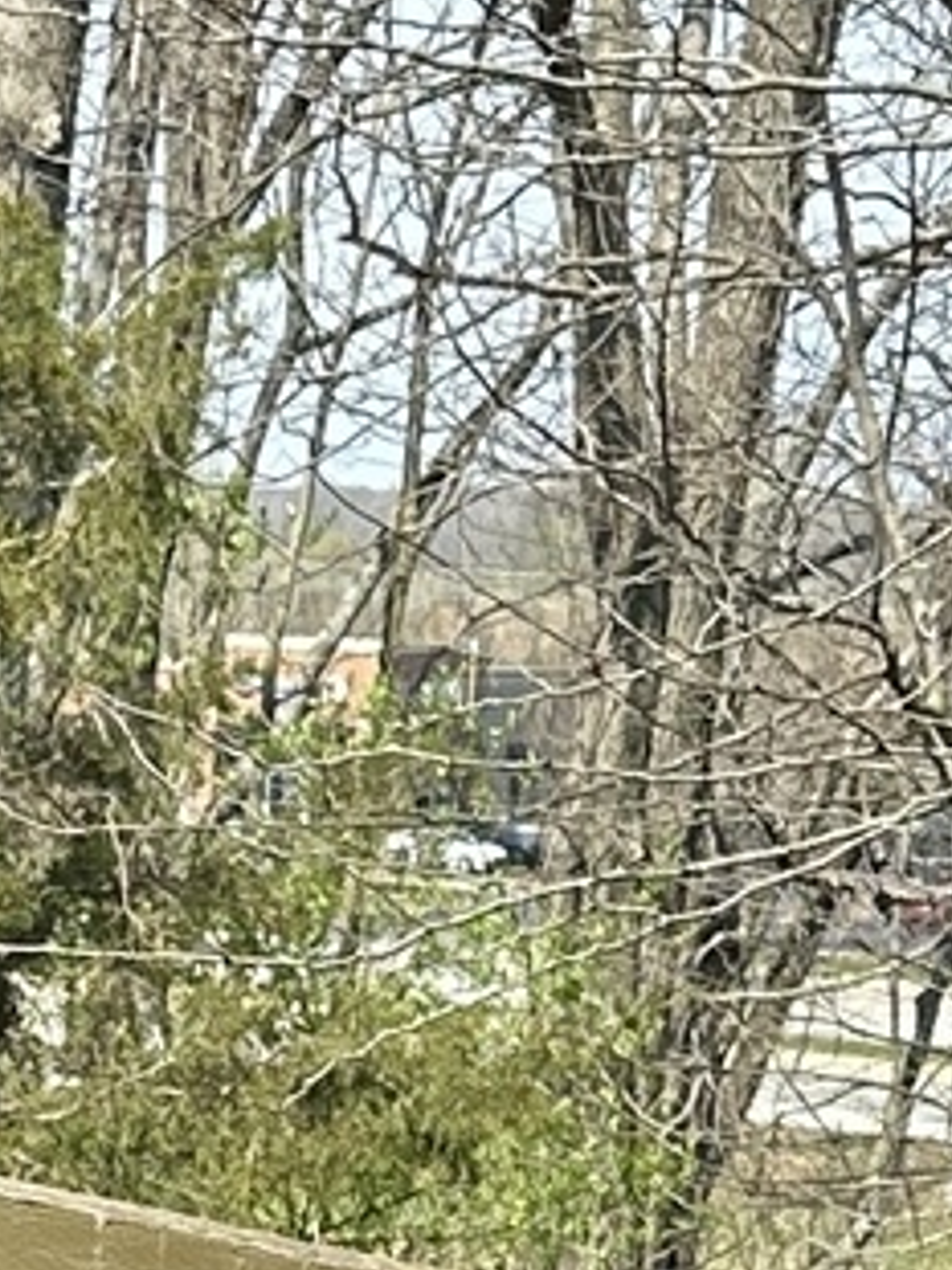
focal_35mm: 178
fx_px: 6532
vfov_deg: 10.5
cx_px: -437
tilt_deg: -14.8
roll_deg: -2.0
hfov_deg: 8.2
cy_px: 2275
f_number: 1.78
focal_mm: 6.86
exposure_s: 1/1845
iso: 80
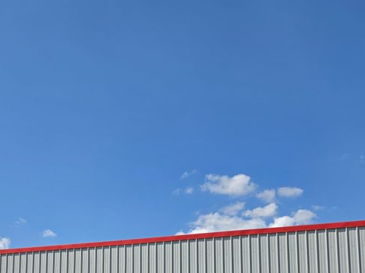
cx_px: 129
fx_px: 548
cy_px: 287
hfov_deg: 36.5
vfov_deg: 26.2
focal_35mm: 52
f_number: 1.4
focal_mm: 6.5
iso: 50
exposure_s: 1/7939
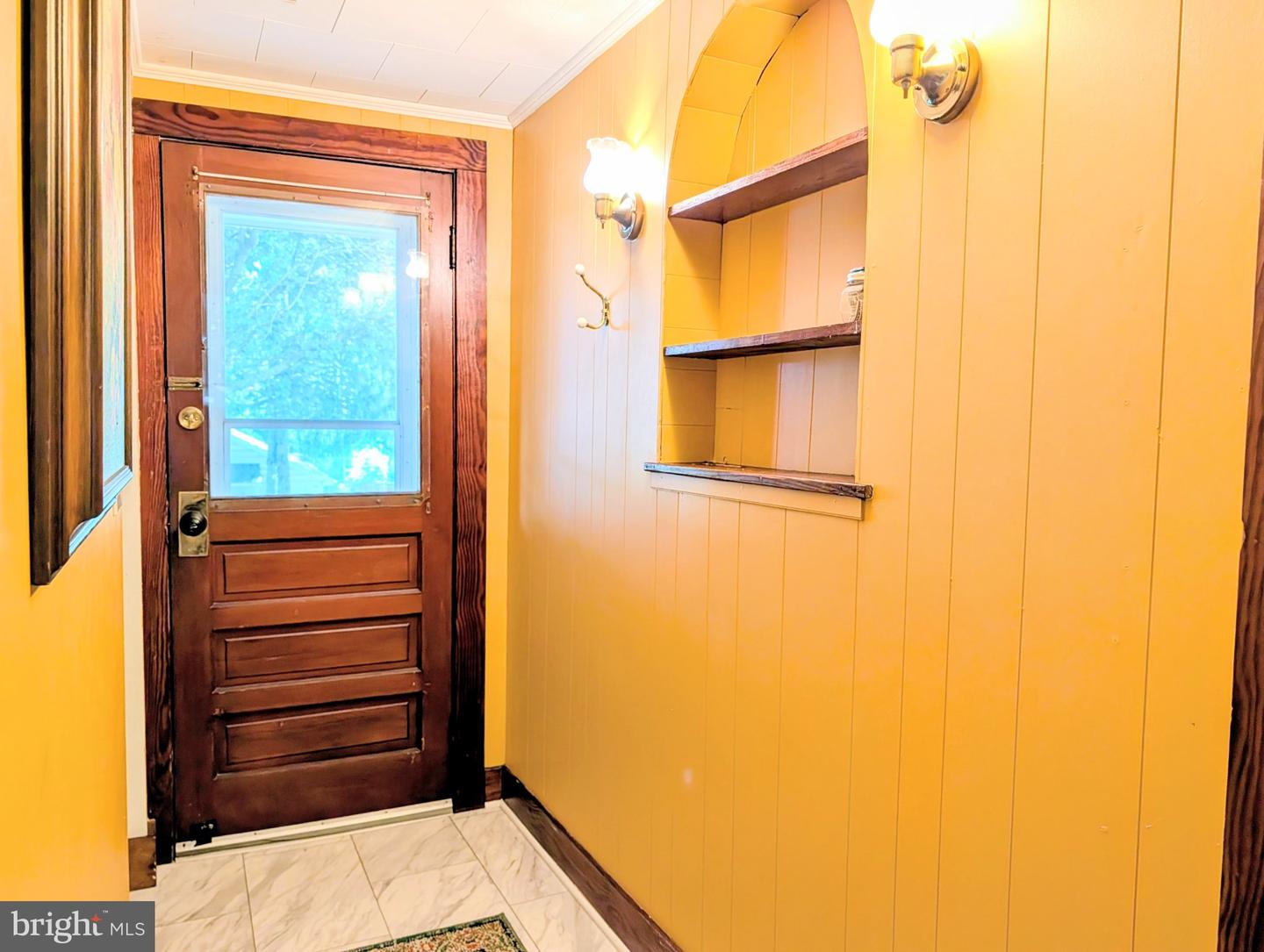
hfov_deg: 71.5
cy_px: 476
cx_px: 632
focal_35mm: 24
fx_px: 878
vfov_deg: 57.0
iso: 239
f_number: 1.68
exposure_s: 1/120
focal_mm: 6.9
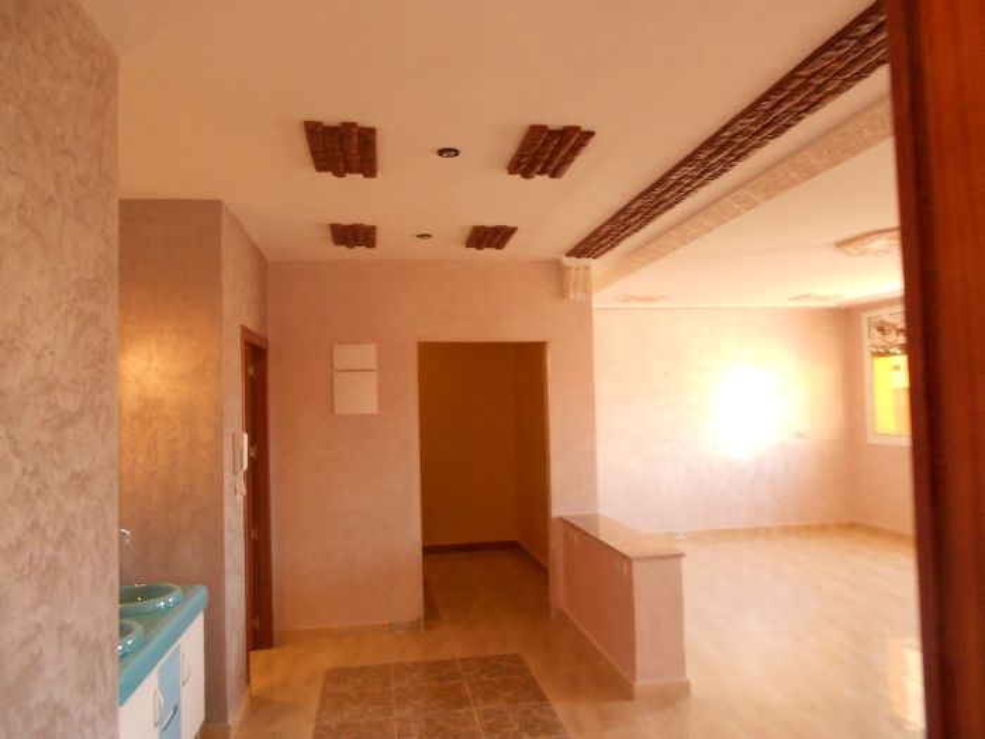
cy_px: 370
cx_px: 492
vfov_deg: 53.1
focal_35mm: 26
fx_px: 740
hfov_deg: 67.3
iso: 250
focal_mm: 4.6
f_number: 3.2
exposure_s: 1/30
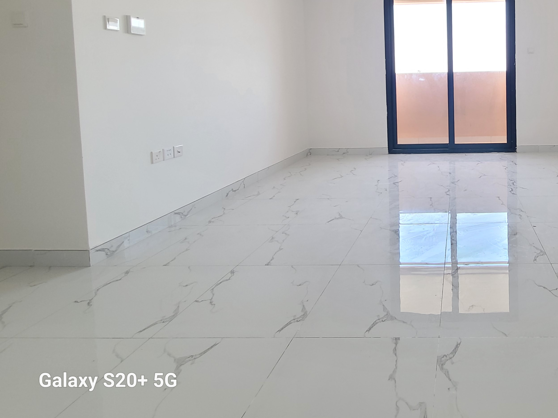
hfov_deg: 71.0
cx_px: 447
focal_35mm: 21
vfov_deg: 59.5
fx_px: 339
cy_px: 97
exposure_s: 1/50
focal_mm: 2.2
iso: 250
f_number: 2.2
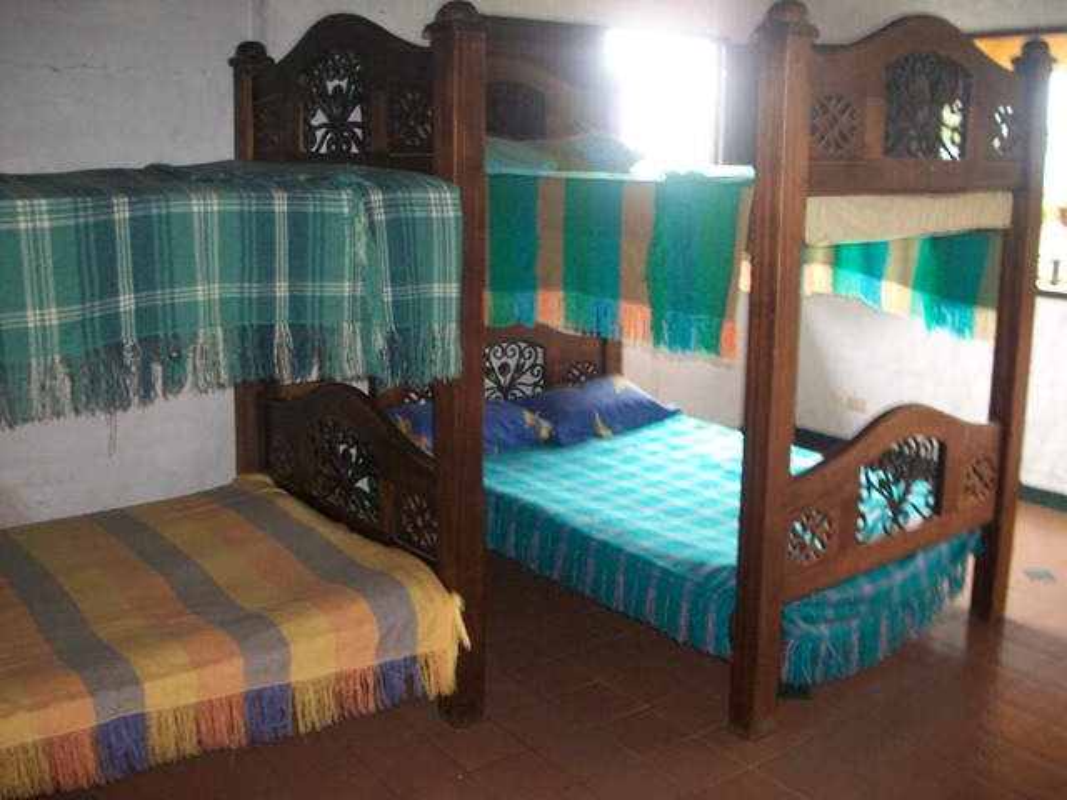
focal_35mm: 32
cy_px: 400
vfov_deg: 44.2
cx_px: 534
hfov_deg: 56.8
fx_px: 986
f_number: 2.9
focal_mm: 5.7
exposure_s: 1/60
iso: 200
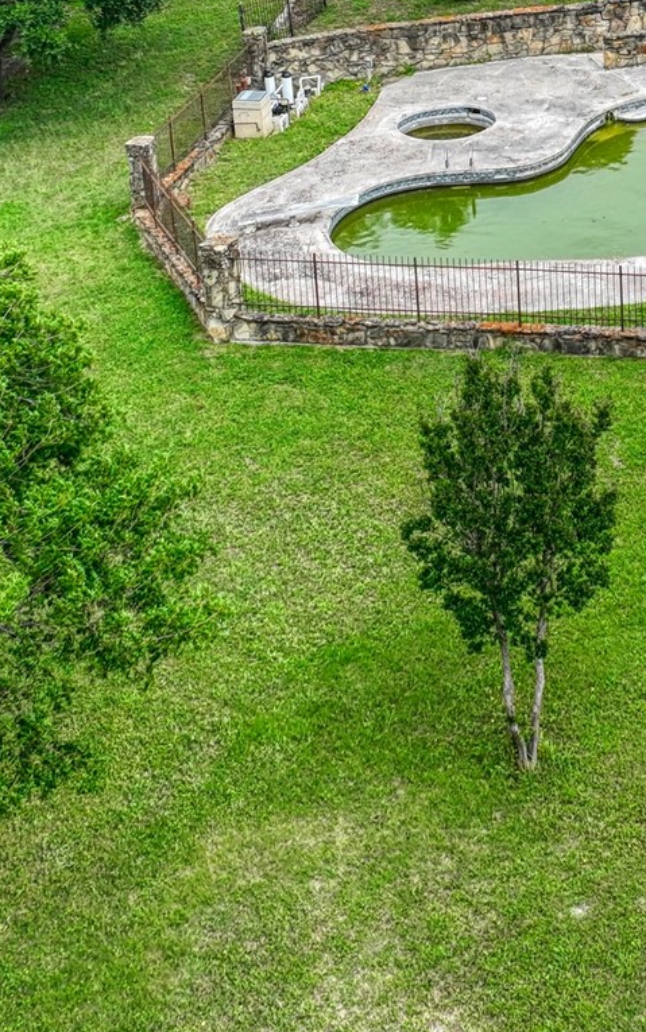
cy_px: 28
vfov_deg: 28.5
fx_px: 1915
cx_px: 688
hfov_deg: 18.5
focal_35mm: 68
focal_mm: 12.3
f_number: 2.8
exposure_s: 1/1250
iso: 150
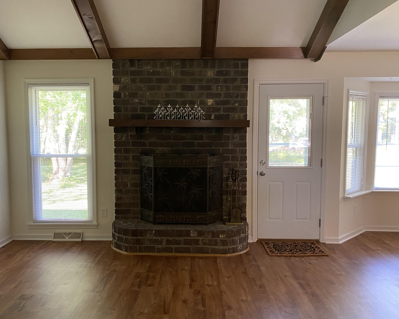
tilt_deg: -5.3
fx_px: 331
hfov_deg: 62.2
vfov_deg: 51.5
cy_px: 158
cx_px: 188
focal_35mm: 28
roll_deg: +0.0
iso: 320
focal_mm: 4.25
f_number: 1.8
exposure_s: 1/60
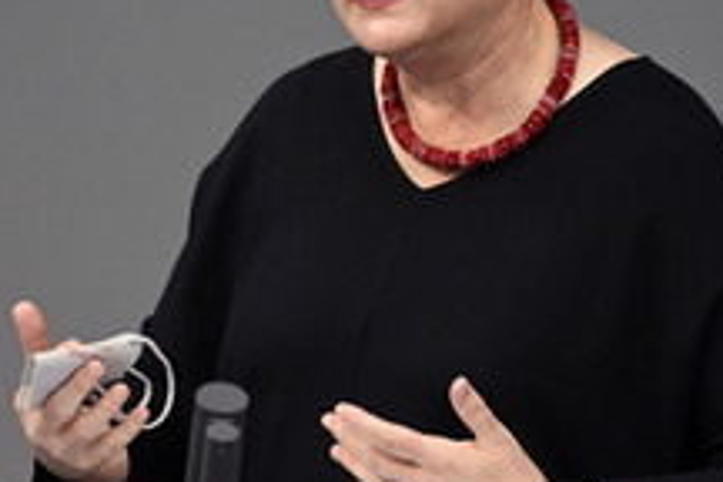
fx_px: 20122
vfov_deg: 1.4
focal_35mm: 1002
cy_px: 147
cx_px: 373
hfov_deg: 2.1
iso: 8000
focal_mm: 480
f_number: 5.6
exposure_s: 1/320
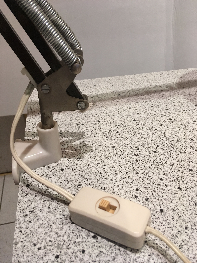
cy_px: 132
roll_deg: +2.6
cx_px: 98
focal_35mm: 29
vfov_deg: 61.7
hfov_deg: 48.2
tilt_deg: -36.7
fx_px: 220
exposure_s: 1/33
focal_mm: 4.15
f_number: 2.2
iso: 125
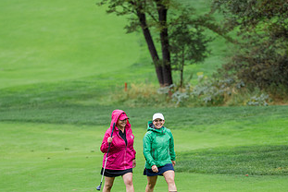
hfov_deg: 5.5
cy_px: 125
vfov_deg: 3.7
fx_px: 2987
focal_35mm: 373
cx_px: 183
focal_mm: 200
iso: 500
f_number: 2.8
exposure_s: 1/1250
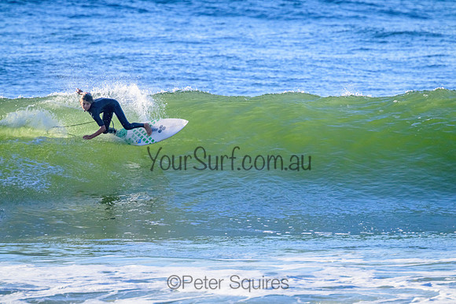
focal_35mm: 800
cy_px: 152
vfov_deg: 1.7
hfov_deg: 2.6
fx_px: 10135
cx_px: 228
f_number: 11
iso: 2000
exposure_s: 1/2000
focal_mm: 800
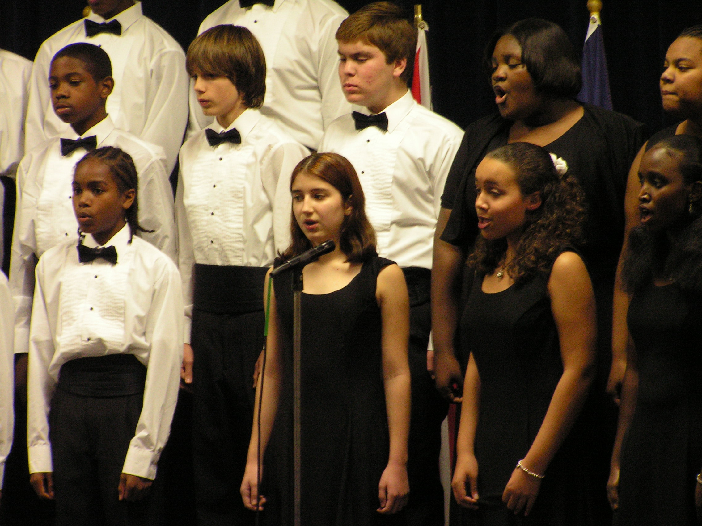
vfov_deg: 5.7
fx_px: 5252
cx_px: 351
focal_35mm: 259
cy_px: 263
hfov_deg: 7.6
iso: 200
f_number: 3.2
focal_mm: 43
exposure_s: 1/20
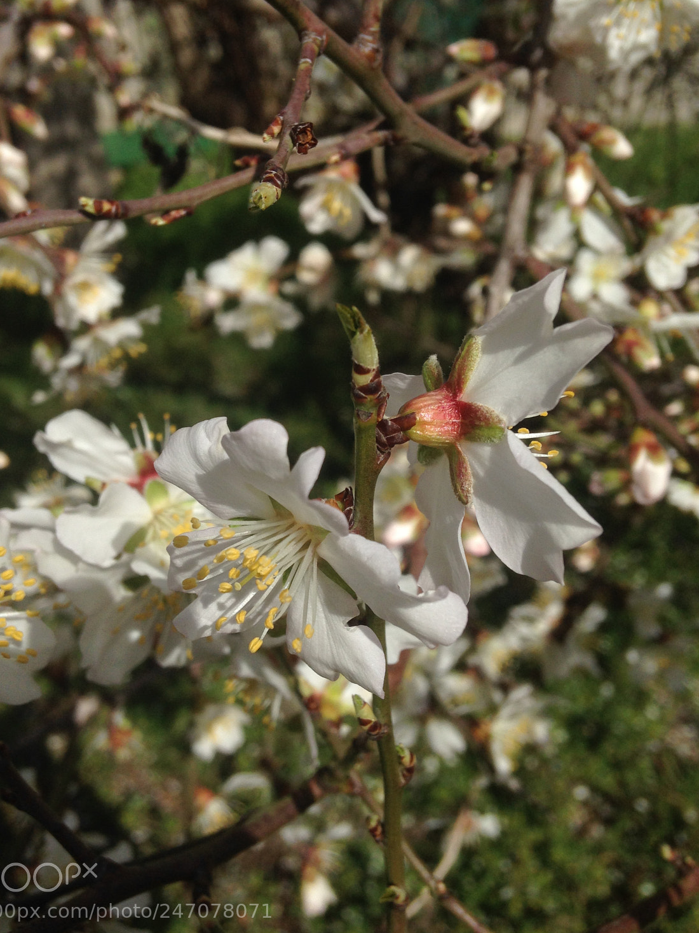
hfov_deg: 39.6
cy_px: 452
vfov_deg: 51.4
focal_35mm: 36
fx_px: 969
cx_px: 321
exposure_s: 1/3012
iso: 50
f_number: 2.4
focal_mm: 4.12
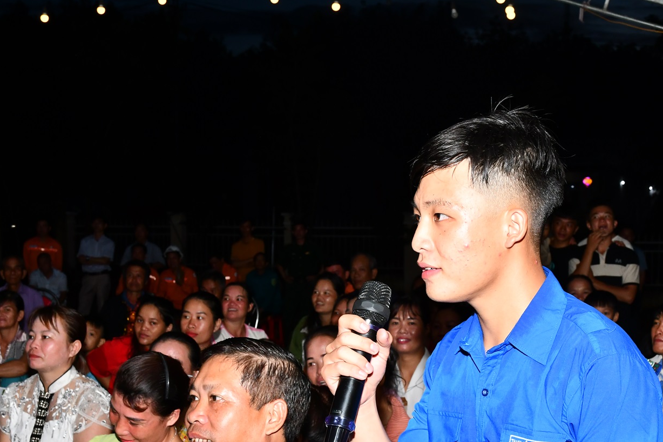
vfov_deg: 20.8
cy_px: 324
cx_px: 424
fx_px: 1197
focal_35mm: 65
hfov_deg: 30.8
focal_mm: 28
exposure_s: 1/320
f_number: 9
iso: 640
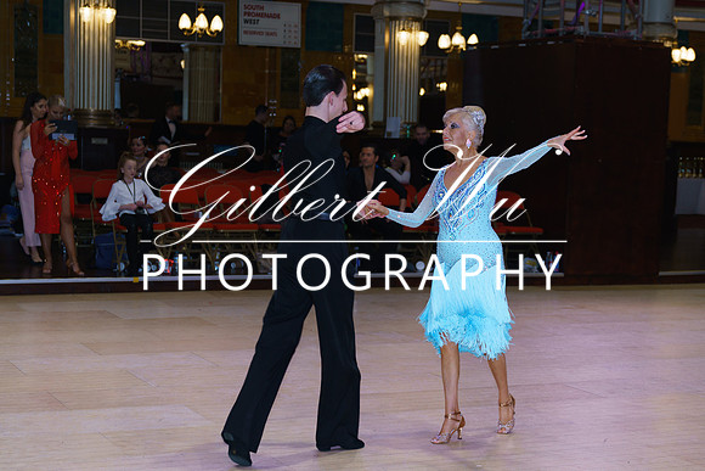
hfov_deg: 29.3
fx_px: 1344
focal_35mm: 69
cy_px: 298
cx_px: 432
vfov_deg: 19.8
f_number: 2.8
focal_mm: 46
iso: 400
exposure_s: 1/200
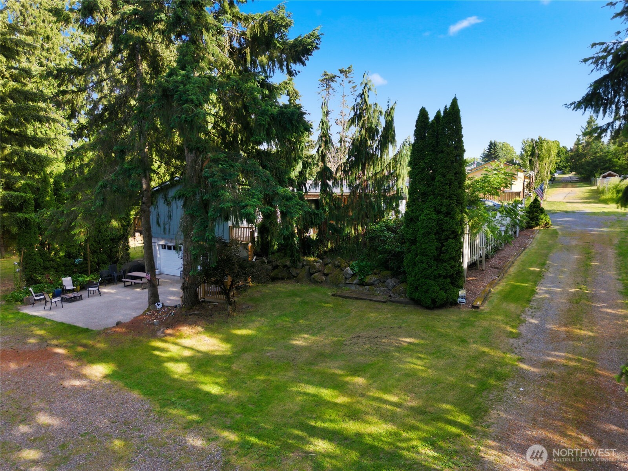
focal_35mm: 24
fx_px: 435
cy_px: 236
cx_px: 314
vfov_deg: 56.8
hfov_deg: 71.6
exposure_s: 1/725
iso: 100
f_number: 1.7
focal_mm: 6.7
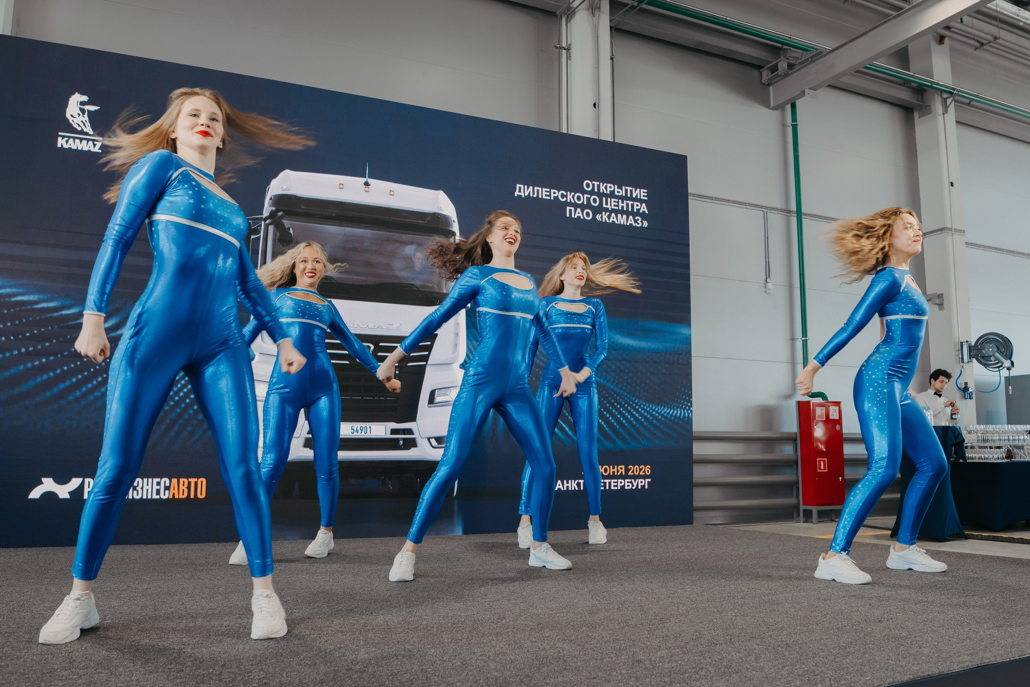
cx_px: 515
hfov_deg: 65.5
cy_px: 344
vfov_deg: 46.4
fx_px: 801
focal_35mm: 28
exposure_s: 1/125
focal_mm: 28
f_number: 4.5
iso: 500
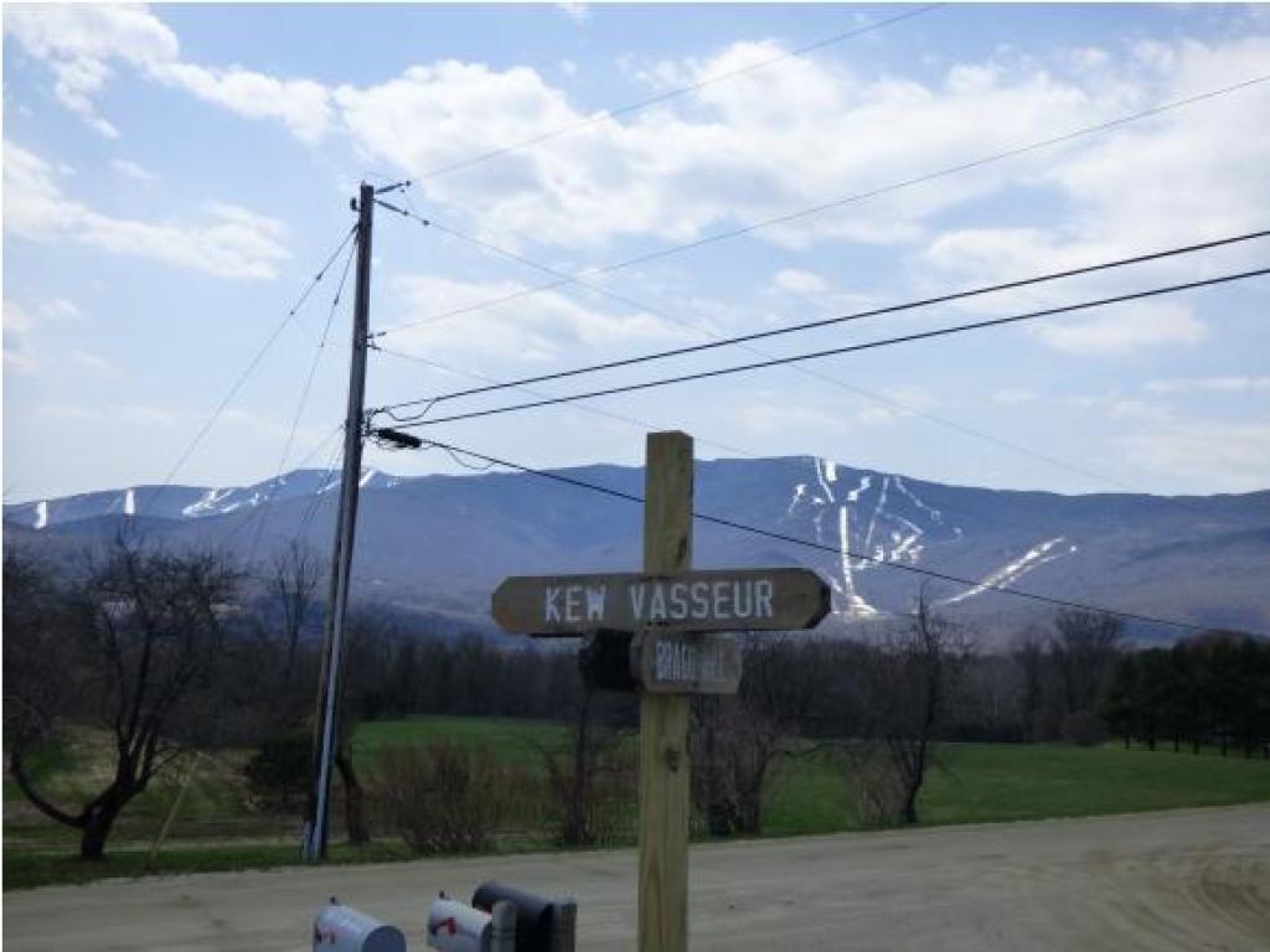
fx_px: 1394
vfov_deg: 37.7
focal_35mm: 38
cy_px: 476
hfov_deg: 49.0
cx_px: 635
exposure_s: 1/1600
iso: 160
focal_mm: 6.8
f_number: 3.5
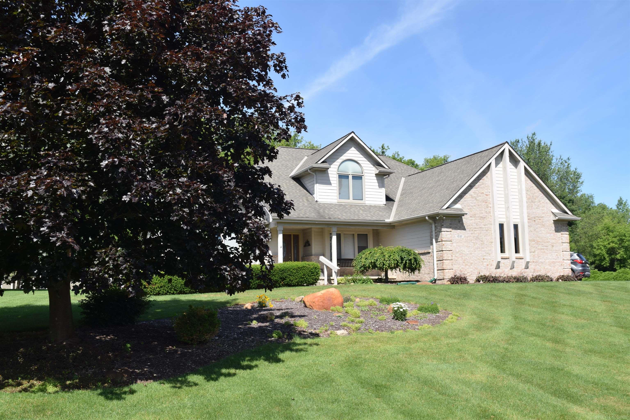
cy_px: 210
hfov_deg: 55.1
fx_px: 604
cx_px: 315
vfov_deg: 38.4
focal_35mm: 34
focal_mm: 23
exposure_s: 1/200
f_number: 9
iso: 100
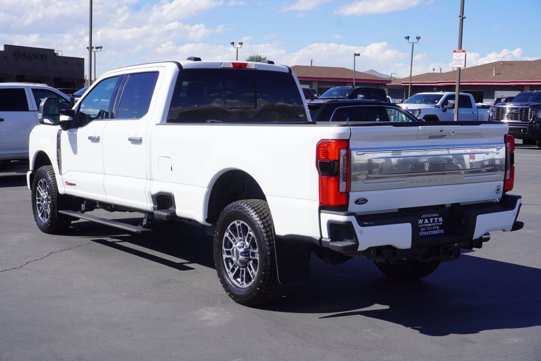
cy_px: 180
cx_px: 270
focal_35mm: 52
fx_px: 789
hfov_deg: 37.8
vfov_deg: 25.8
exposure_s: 1/125
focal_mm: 35
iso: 100
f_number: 11
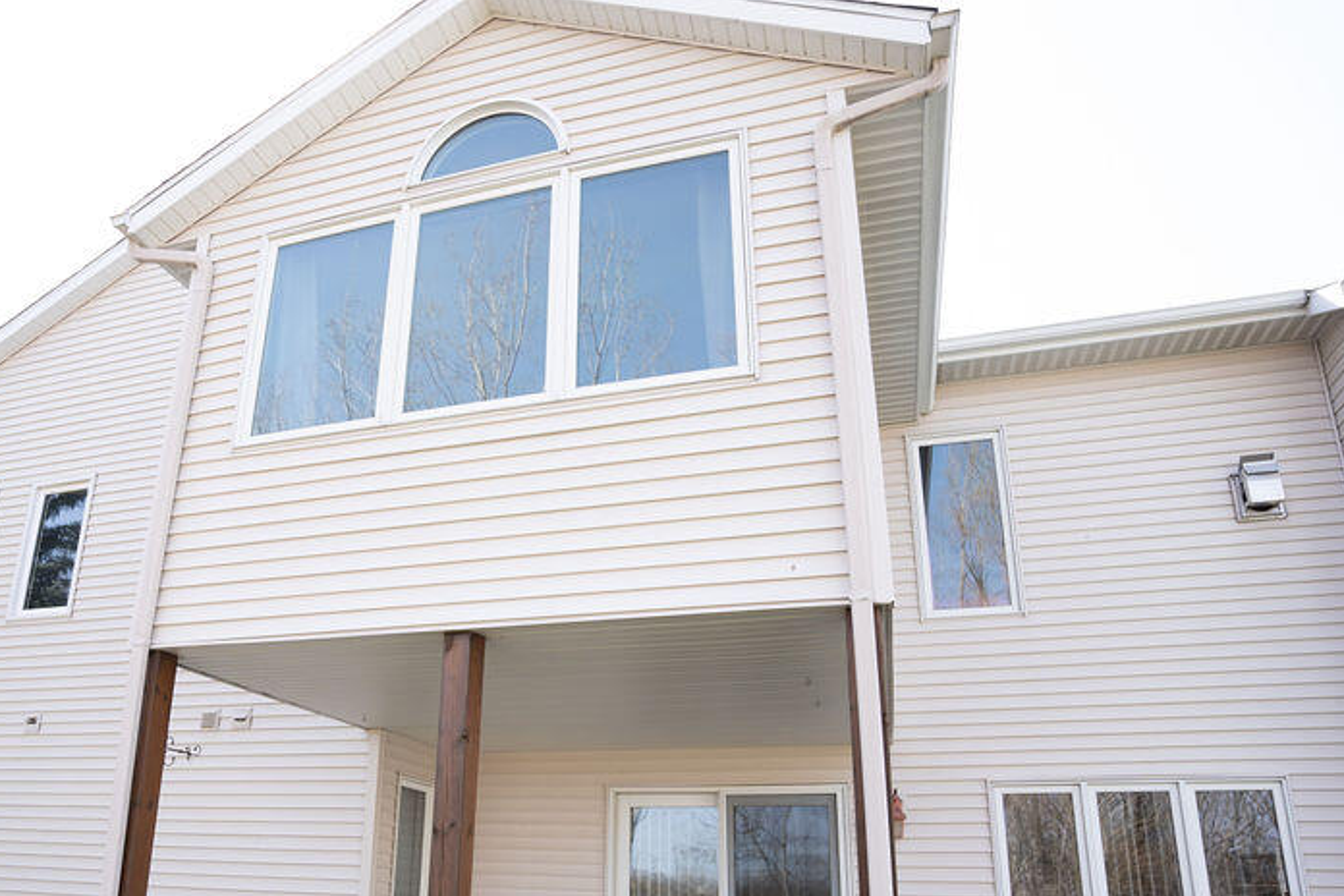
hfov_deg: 70.9
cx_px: 546
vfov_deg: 50.4
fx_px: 933
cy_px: 598
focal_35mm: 25
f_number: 3.2
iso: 100
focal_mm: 17
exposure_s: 1/200
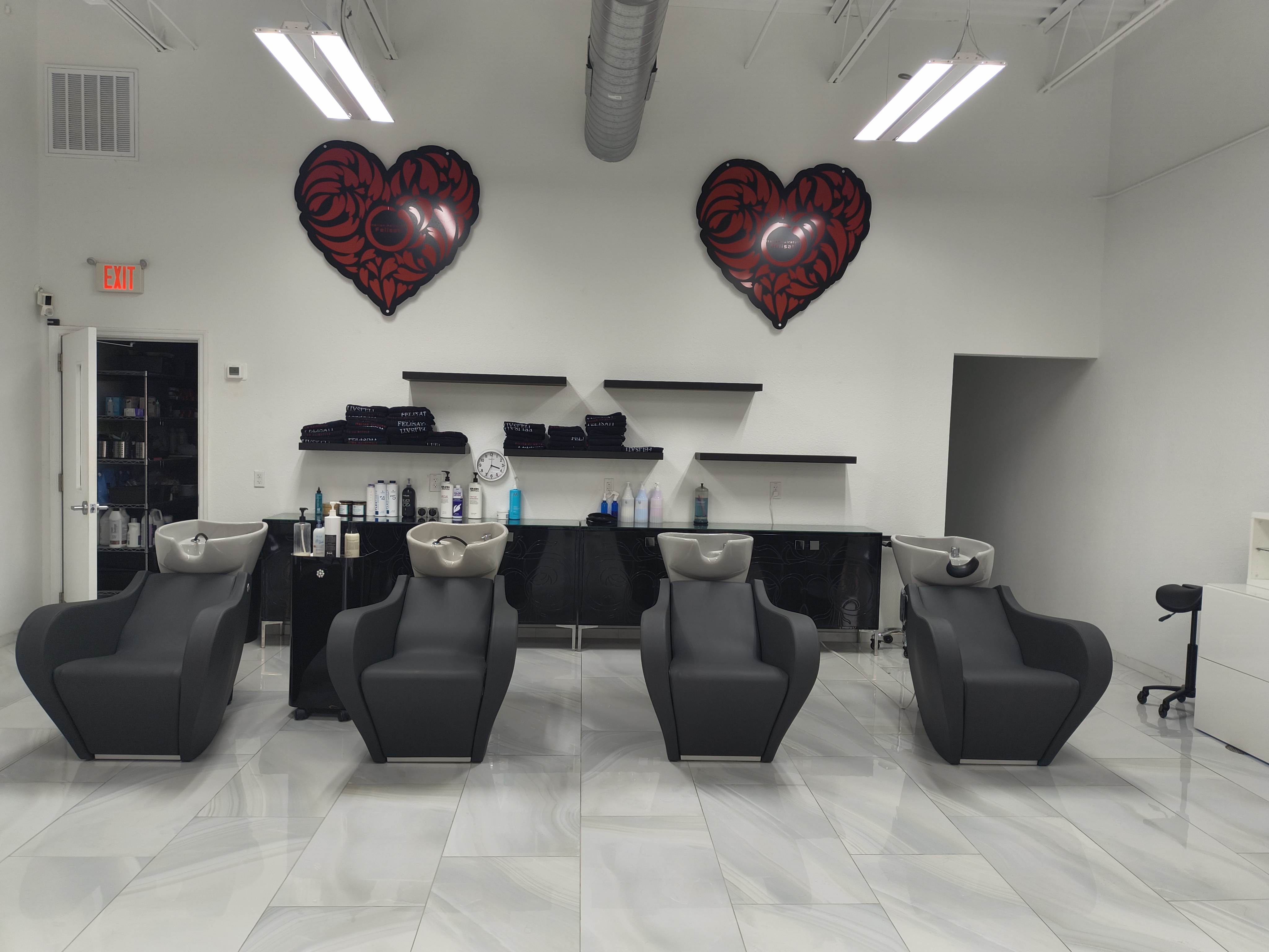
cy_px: 476
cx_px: 634
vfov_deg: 54.9
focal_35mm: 25
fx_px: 916
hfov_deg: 69.4
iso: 100
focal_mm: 4.68
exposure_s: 1/193
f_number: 1.7
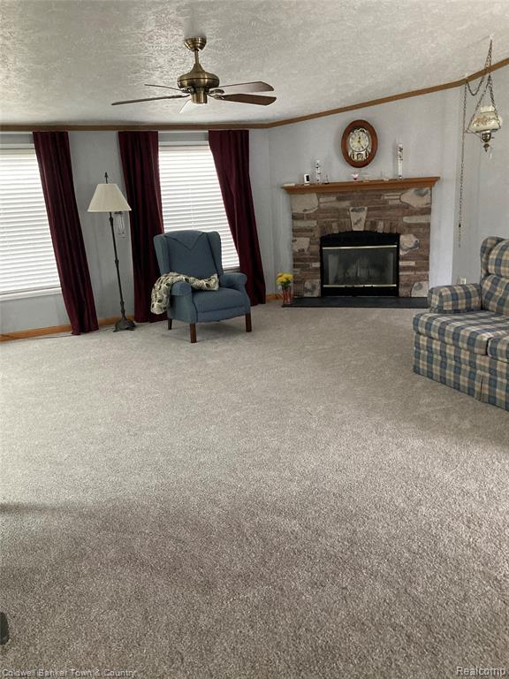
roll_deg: +2.8
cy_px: 340
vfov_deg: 63.4
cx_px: 254
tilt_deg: -14.9
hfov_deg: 49.7
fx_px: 549
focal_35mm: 28
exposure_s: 1/51
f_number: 1.8
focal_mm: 3.99
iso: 320
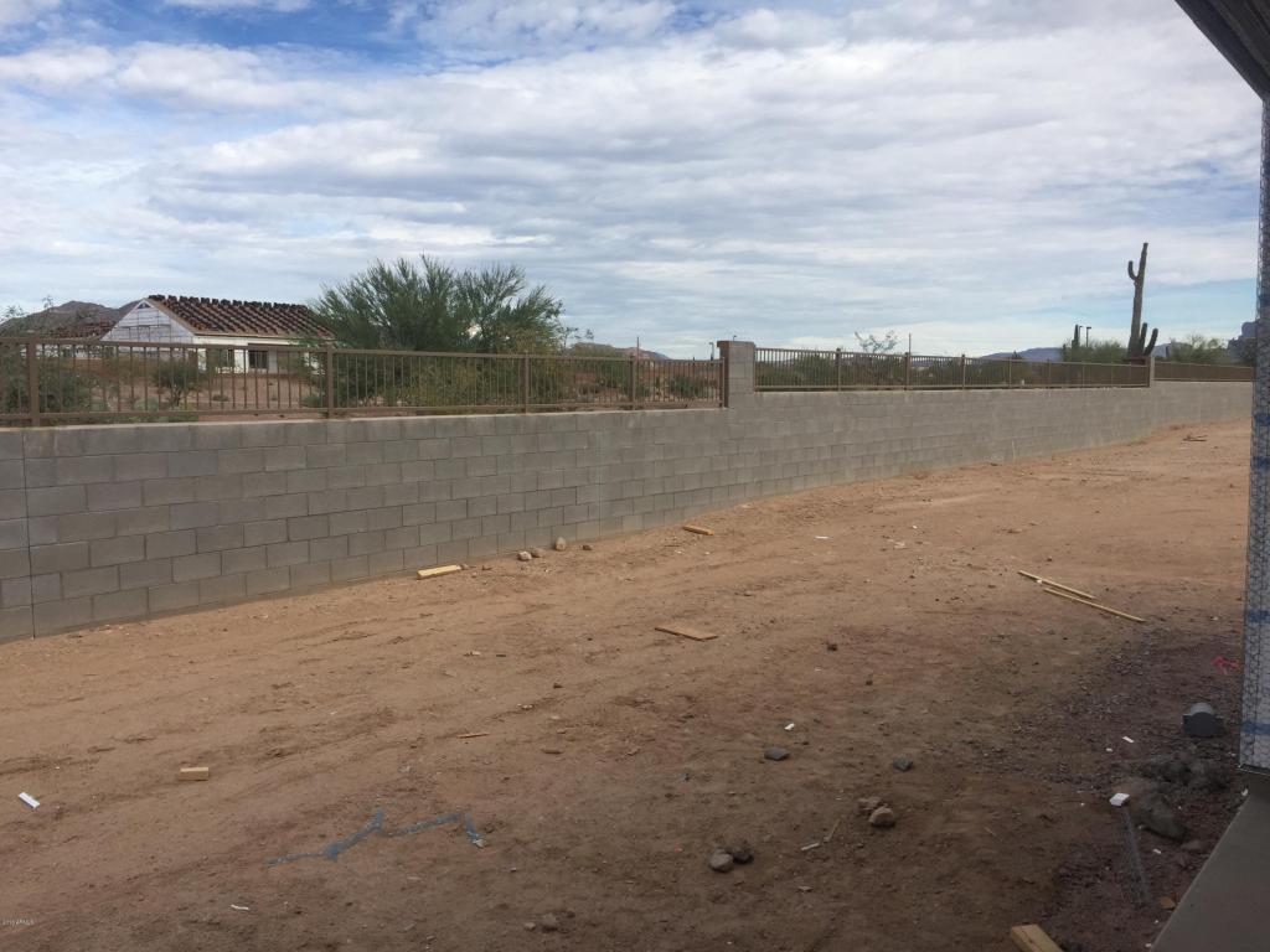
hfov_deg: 61.7
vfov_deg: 48.2
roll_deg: -1.3
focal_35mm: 29
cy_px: 476
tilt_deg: -5.3
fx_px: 1064
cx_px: 635
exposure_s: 1/1883
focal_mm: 4.15
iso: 32
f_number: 2.2
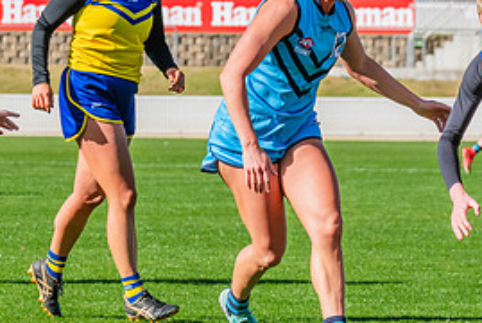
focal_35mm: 398
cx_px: 457
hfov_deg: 5.2
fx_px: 5334
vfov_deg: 3.5
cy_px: 160
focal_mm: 170
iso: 800
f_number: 11
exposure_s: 1/1250
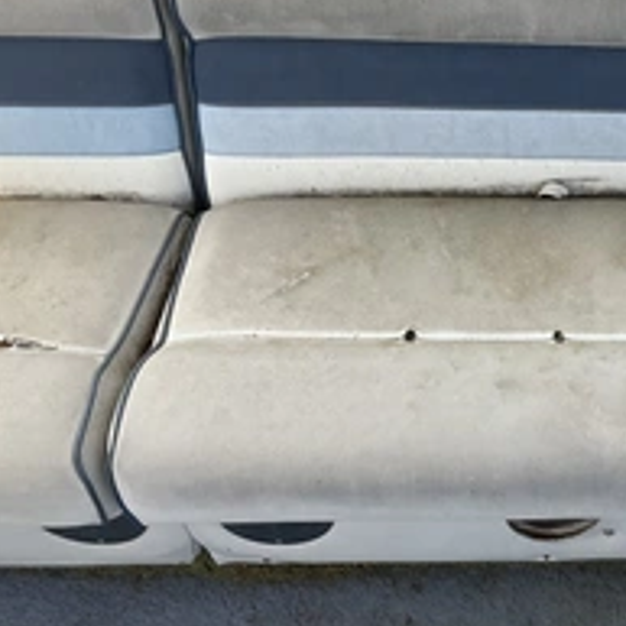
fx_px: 1084
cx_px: 584
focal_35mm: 53
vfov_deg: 32.1
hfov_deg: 30.5
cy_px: 243
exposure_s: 1/540
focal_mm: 3
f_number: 1.8
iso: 25
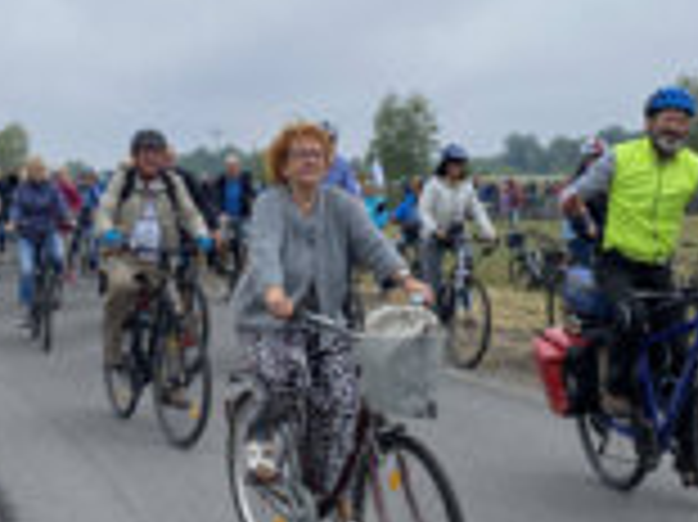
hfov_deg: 28.9
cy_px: 122
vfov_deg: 21.7
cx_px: 293
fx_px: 1350
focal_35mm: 67
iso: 32
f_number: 1.8
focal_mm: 4.2
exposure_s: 1/1996
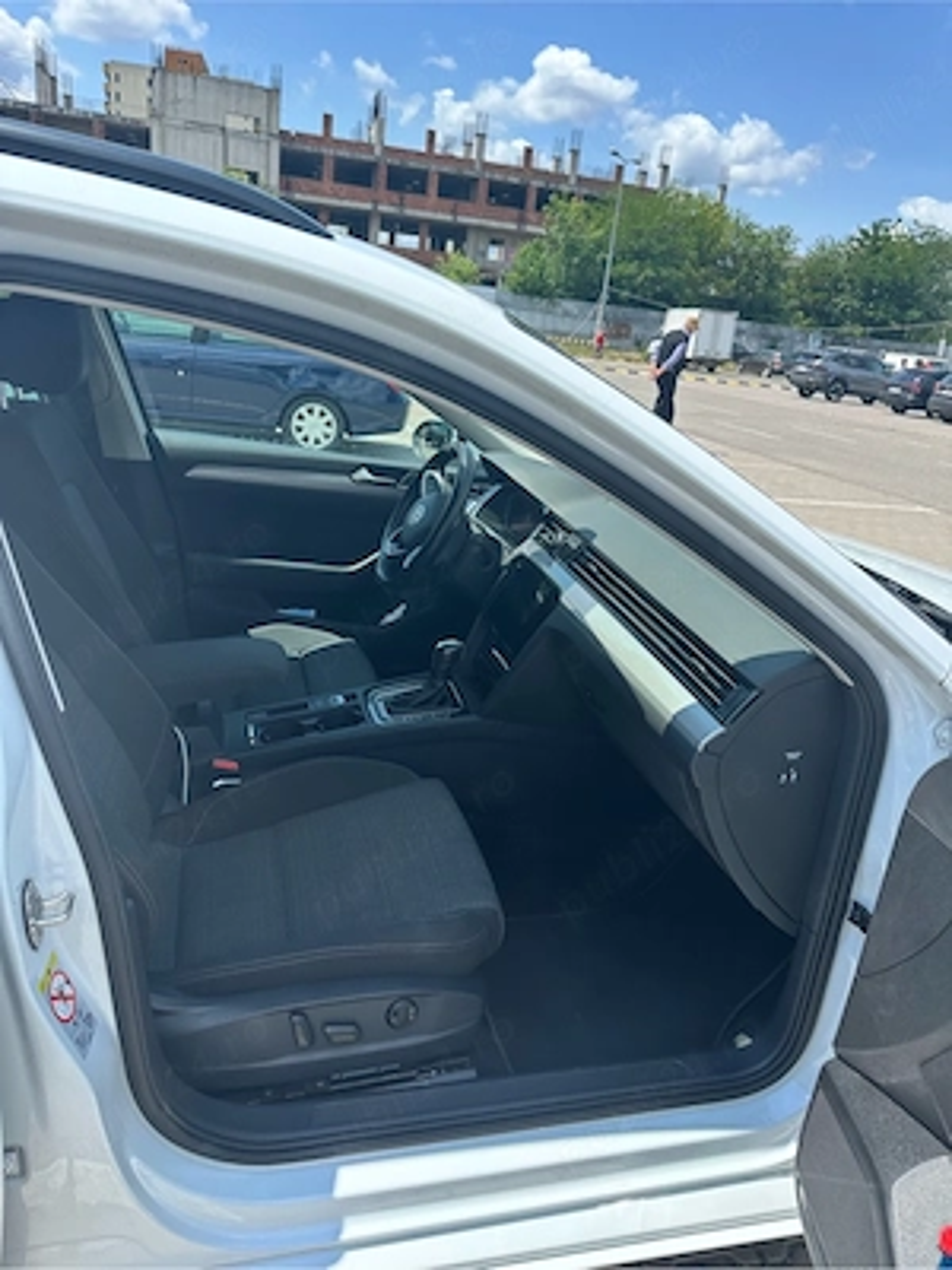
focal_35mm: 24
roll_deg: -6.8
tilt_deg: -19.4
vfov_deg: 71.6
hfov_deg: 56.8
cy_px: 635
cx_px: 476
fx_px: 880
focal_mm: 6.86
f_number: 1.78
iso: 80
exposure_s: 1/2252
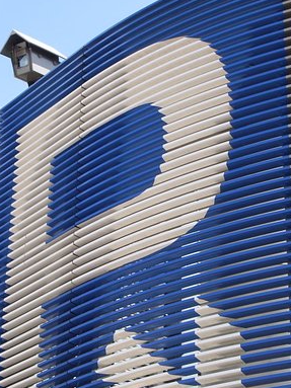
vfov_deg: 19.8
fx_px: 1110
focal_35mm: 99
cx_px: 136
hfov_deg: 14.9
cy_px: 229
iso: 80
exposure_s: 1/125
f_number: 6.2
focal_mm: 12.2
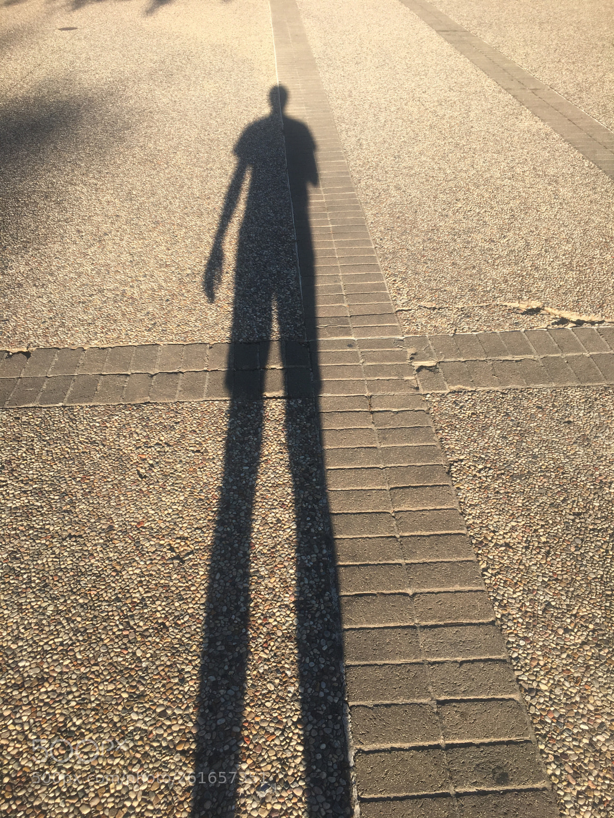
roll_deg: +0.9
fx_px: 686
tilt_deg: -36.6
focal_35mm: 29
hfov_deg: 48.2
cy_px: 409
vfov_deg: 61.7
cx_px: 307
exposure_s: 1/553
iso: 25
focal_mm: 4.15
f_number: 2.2
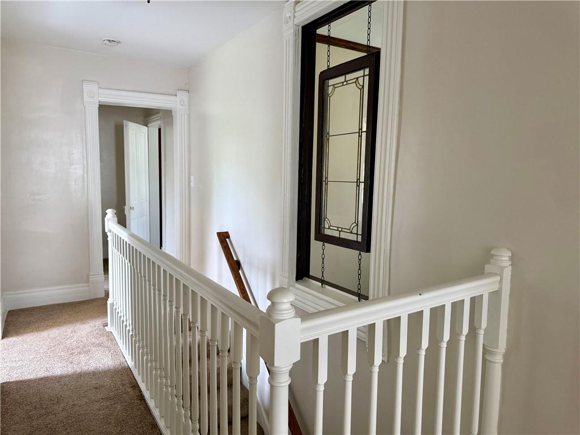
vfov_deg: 56.8
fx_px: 402
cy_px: 218
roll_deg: -0.9
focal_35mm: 24
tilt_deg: -4.7
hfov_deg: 71.6
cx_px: 290
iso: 200
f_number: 1.78
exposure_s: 1/105
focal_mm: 6.76
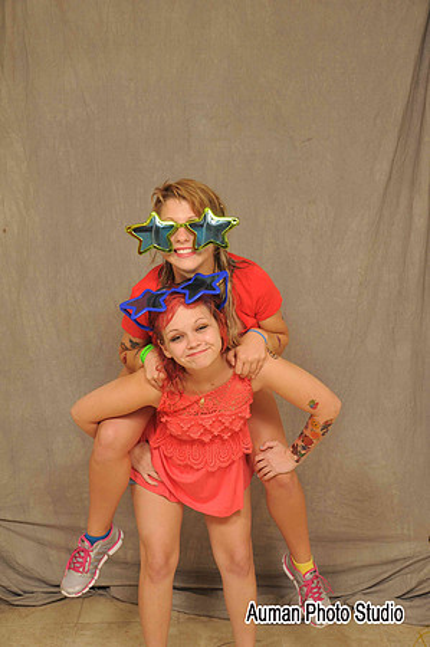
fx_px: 835
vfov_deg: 42.4
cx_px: 215
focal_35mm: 46
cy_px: 324
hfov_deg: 28.9
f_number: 6.3
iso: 200
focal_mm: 31
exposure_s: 1/125
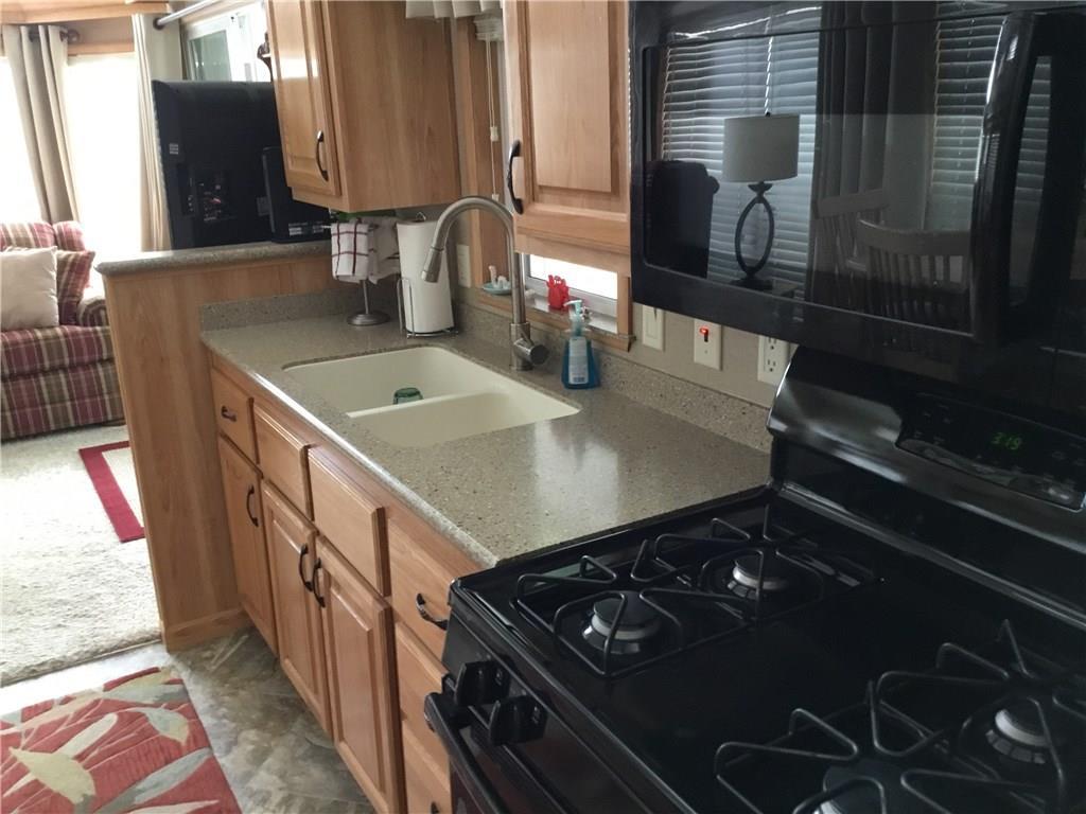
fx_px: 973
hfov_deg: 58.4
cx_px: 543
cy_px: 407
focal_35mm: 31
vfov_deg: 45.4
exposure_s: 1/30
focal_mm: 3.3
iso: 160
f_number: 2.4
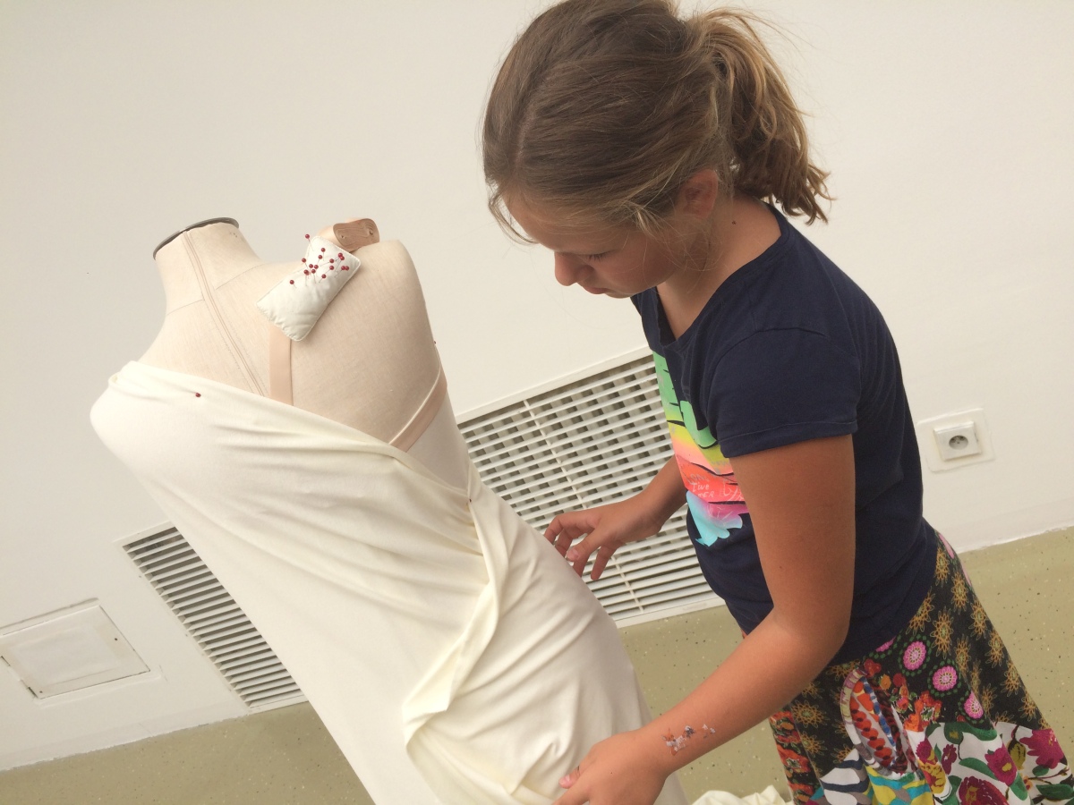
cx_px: 537
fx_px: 900
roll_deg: +27.6
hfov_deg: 61.7
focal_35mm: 29
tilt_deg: -18.8
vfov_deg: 48.2
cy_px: 402
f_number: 2.2
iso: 32
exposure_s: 1/933
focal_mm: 4.15
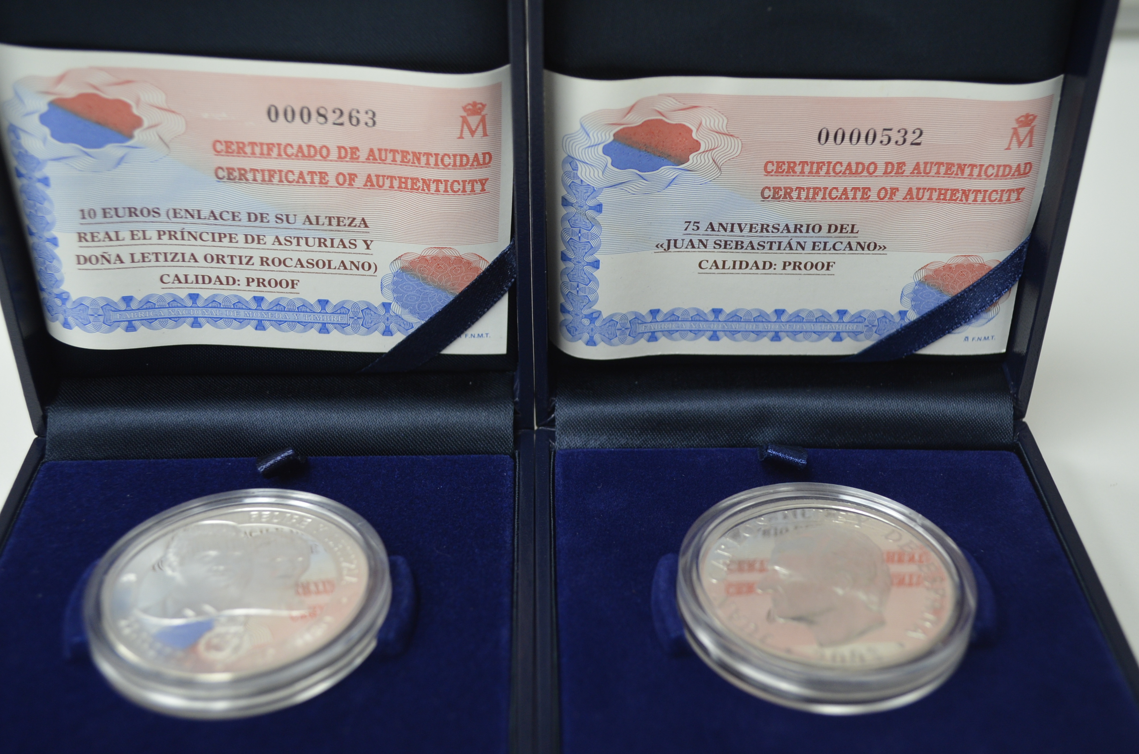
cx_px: 570
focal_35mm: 48
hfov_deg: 41.2
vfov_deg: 28.0
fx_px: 1516
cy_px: 377
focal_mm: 32
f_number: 4.8
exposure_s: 1/60
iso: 640
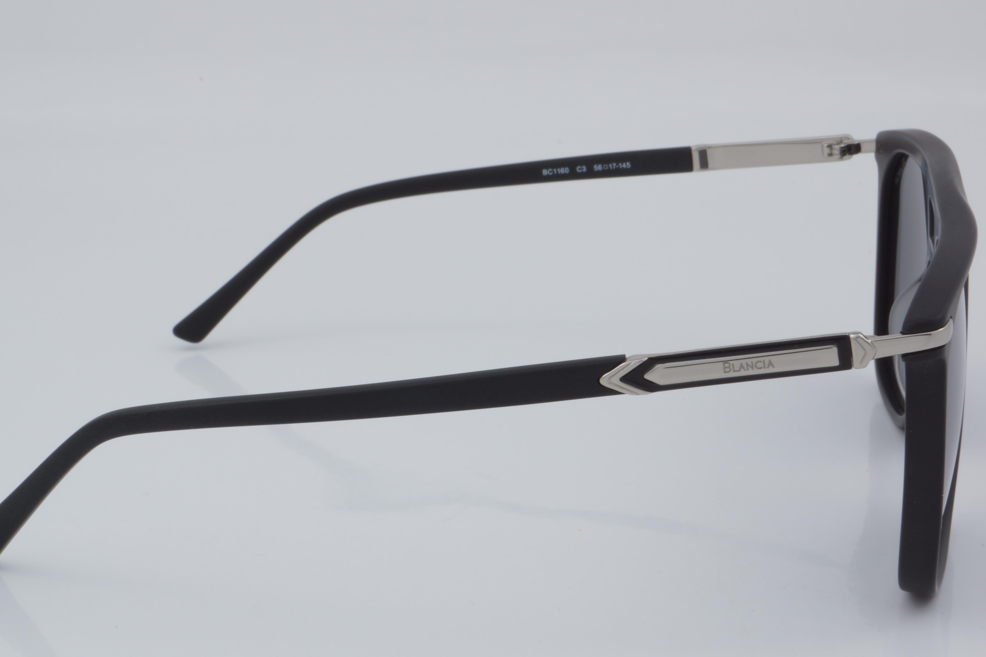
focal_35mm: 83
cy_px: 357
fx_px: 2273
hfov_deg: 24.5
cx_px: 465
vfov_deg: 16.5
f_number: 32
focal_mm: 50
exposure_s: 1/4
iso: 100
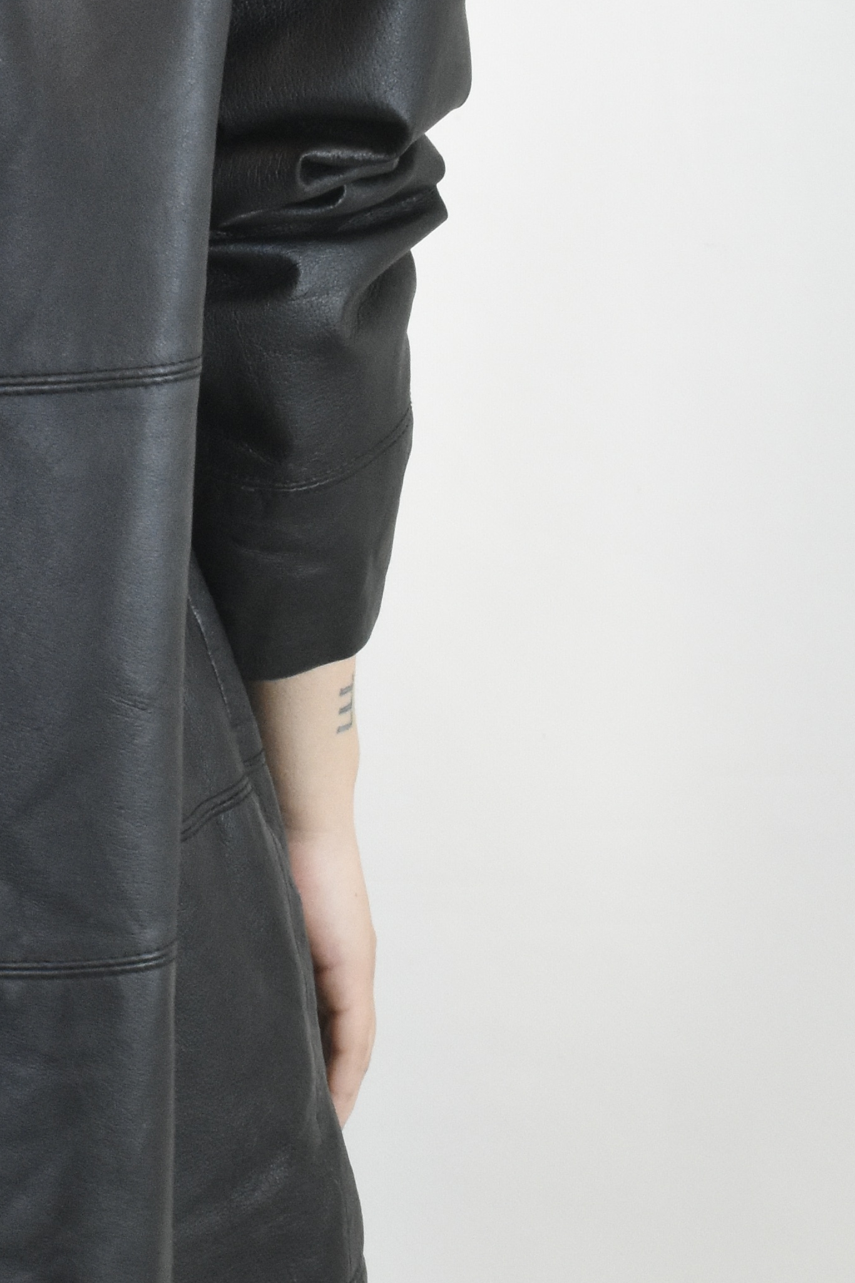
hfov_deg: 10.9
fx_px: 4382
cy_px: 438
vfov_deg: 16.6
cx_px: -238
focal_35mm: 123
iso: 1600
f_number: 18
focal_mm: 28
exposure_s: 1/30
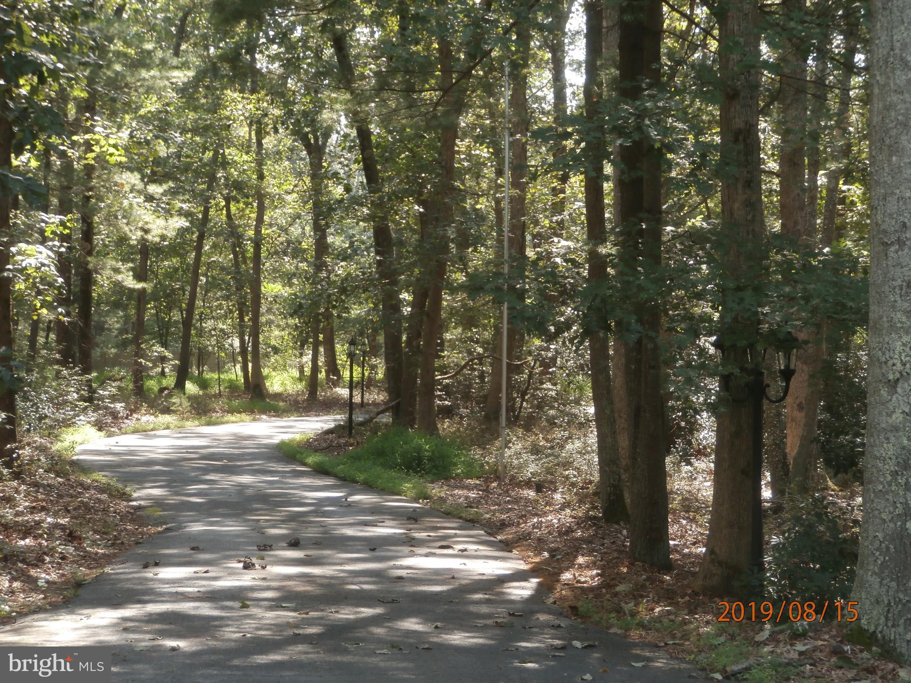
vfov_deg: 17.2
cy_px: 342
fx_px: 2263
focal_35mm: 86
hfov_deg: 22.8
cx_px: 456
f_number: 5
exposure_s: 1/40
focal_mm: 15.16
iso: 100
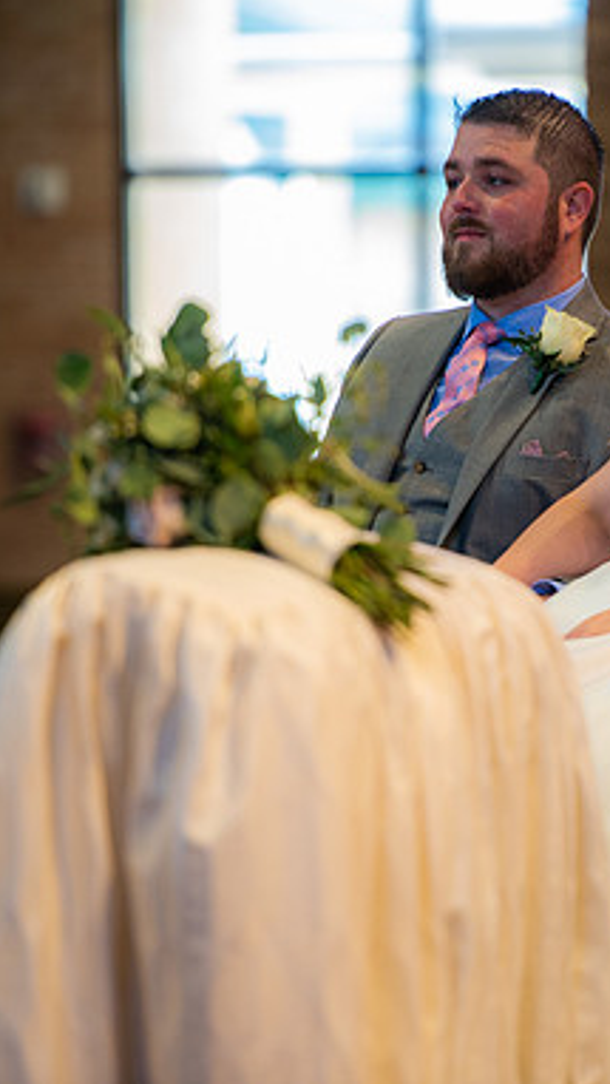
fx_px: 9140
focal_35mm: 318
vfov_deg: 6.8
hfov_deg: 3.8
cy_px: 539
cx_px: 499
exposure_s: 1/125
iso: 1250
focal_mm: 200
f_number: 2.8
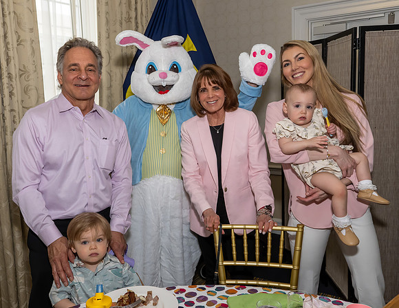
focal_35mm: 33
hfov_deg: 55.0
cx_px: 185
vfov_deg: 43.8
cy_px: 146
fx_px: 383
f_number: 8
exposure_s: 1/250
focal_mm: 18
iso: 500
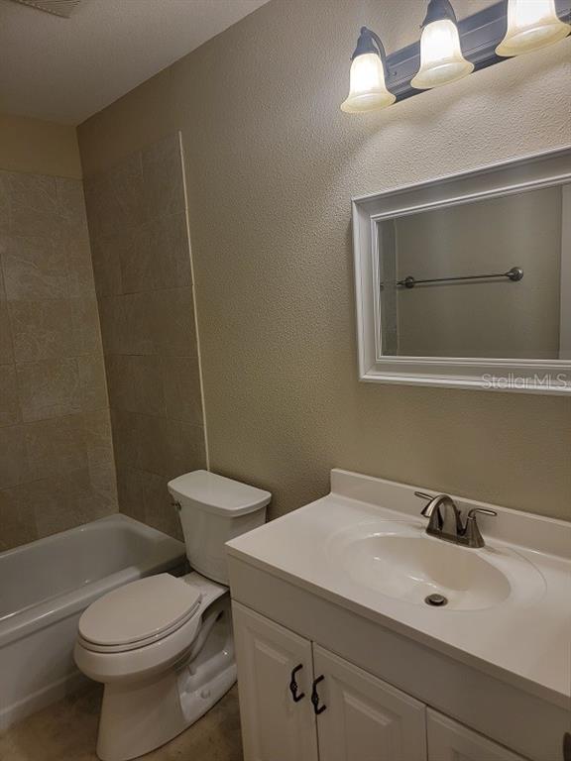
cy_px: 380
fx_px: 528
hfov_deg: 56.8
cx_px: 286
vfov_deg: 71.6
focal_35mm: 24
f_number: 1.8
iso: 80
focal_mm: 6.7
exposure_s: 1/120
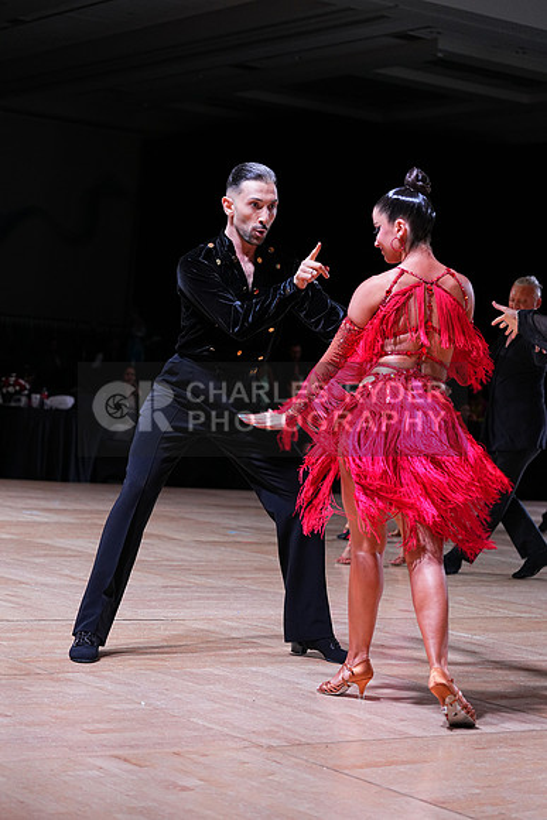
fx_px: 1731
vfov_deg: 26.6
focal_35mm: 76
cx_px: 274
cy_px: 410
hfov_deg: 18.0
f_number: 4
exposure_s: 1/400
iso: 1250
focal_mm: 76
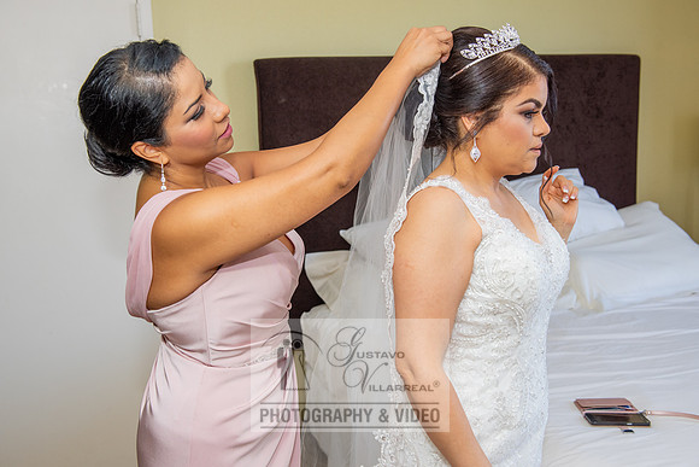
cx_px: 350
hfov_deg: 51.0
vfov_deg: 35.3
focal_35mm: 38
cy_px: 234
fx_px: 732
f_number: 5.6
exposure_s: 1/125
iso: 640
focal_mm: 36
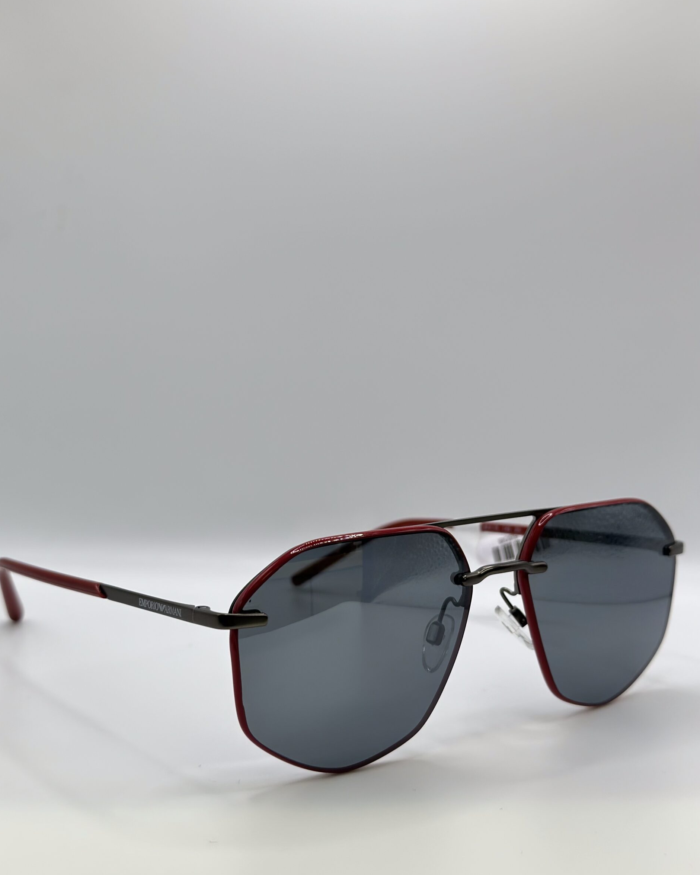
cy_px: 453
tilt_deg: -9.9
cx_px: 343
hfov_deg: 29.7
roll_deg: -1.2
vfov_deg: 36.7
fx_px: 1321
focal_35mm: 51
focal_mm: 6.86
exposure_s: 1/120
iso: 64
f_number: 1.78
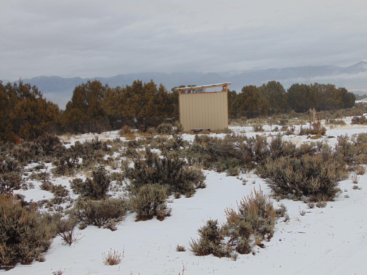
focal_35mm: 42
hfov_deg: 44.8
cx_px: 184
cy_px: 138
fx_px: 445
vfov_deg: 34.3
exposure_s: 1/800
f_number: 3.3
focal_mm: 7.6
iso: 80
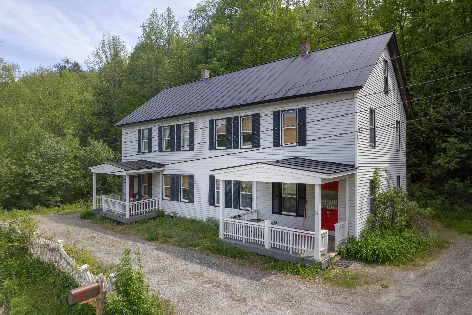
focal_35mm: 22
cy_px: 158
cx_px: 236
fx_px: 288
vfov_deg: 57.2
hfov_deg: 78.6
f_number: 2.8
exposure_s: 1/120
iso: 100
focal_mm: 8.38
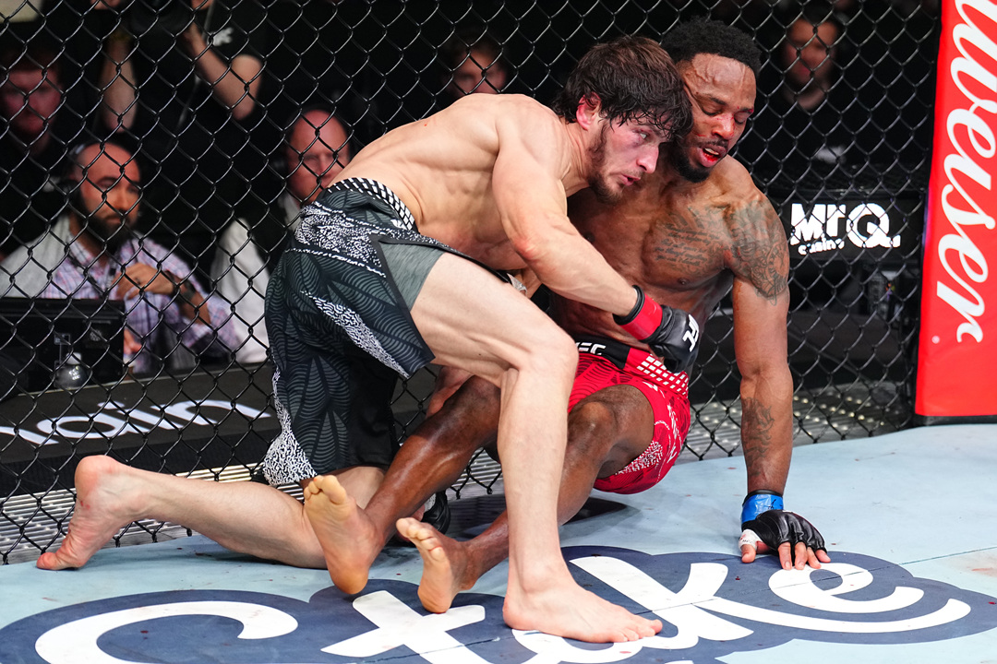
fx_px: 3212
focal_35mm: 116
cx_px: 498
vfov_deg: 11.8
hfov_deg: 17.6
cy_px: 332
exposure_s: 1/1600
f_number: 2.8
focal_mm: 116
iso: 2500
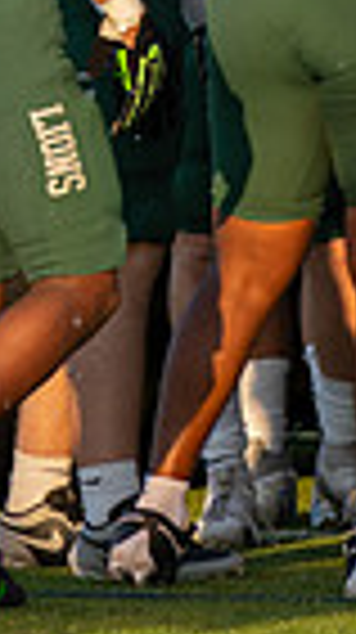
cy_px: -288
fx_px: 12085
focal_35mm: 718
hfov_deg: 1.7
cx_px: 1271
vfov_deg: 3.0
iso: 160
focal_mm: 101
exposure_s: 1/1600
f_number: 2.8
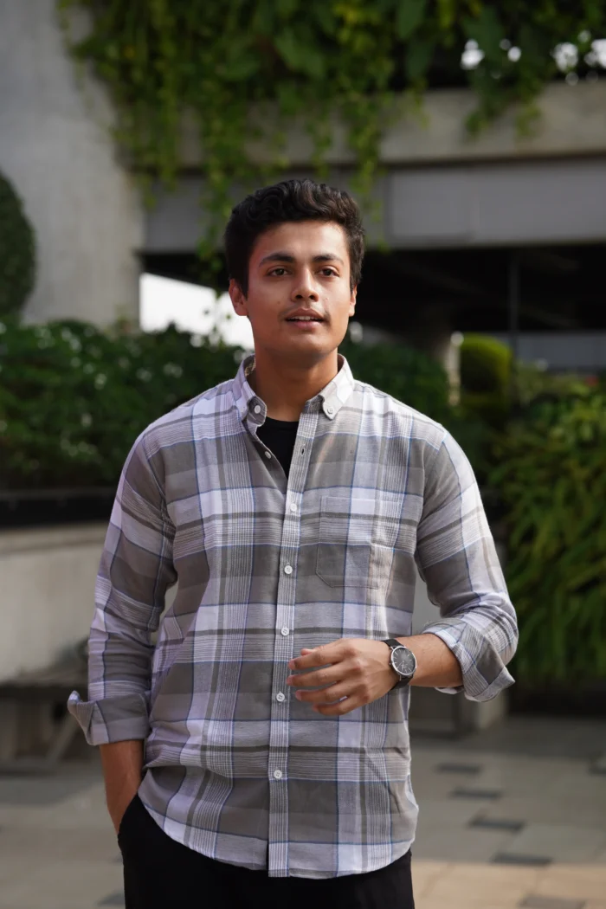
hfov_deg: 16.3
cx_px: 303
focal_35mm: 84
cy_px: 454
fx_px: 2121
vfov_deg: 24.2
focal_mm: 56
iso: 100
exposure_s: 1/800
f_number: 2.5
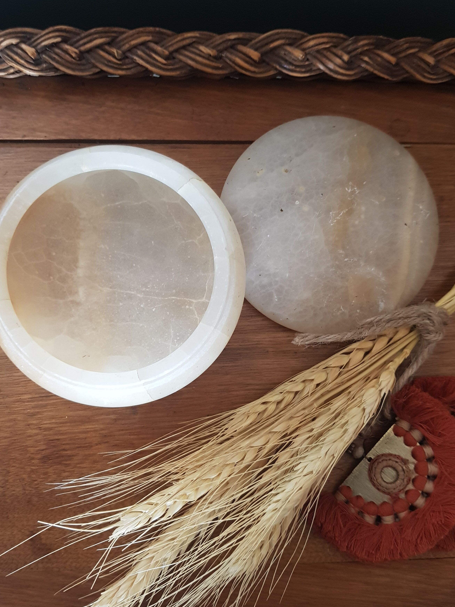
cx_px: 205
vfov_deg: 59.9
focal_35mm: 30
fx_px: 526
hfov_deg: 46.7
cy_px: 318
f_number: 1.7
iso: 200
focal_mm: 4.2
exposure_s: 1/14
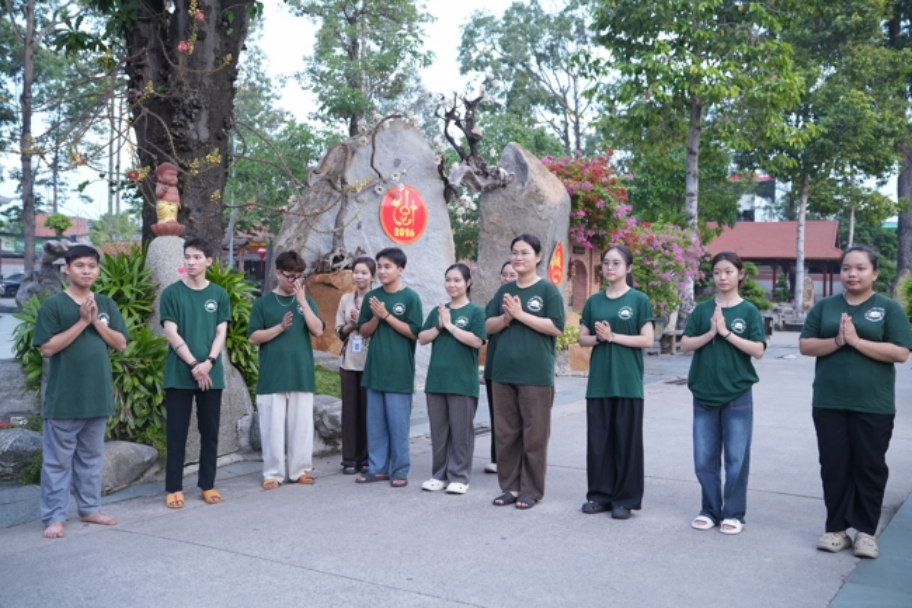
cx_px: 456
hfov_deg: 54.4
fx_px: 886
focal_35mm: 35
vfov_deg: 37.8
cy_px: 304
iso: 1250
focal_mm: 35
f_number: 3.2
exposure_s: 1/320
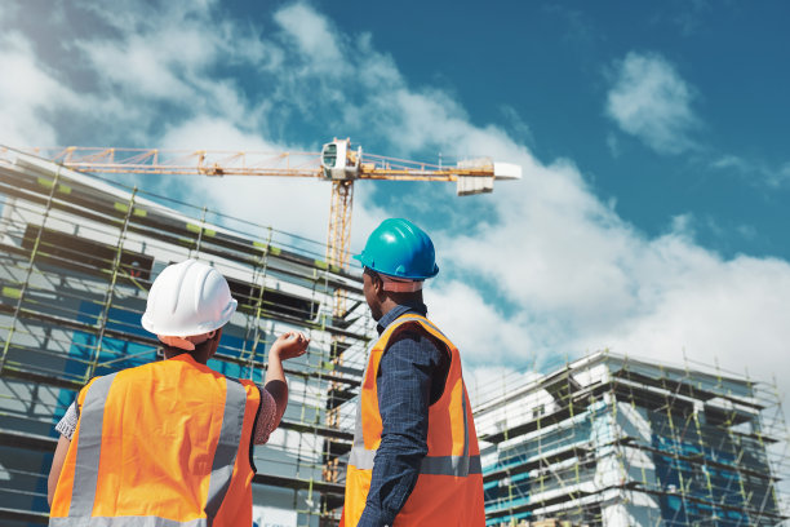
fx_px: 768
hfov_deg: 54.4
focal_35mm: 35
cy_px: 264
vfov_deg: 37.9
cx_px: 395
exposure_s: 1/1600
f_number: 5
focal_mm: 35
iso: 200
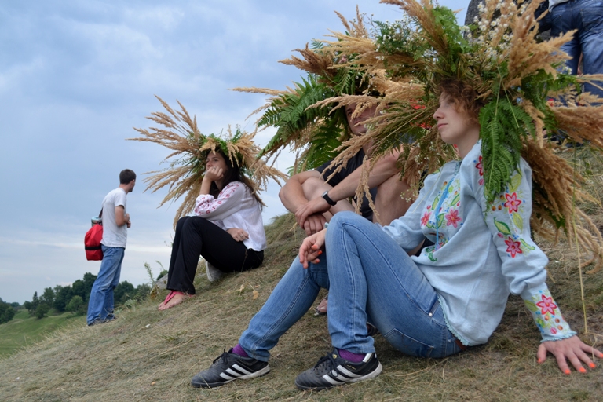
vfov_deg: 40.0
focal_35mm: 33
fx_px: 553
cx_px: 302
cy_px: 201
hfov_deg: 57.2
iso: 140
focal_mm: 22
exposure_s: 1/125
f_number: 5.6
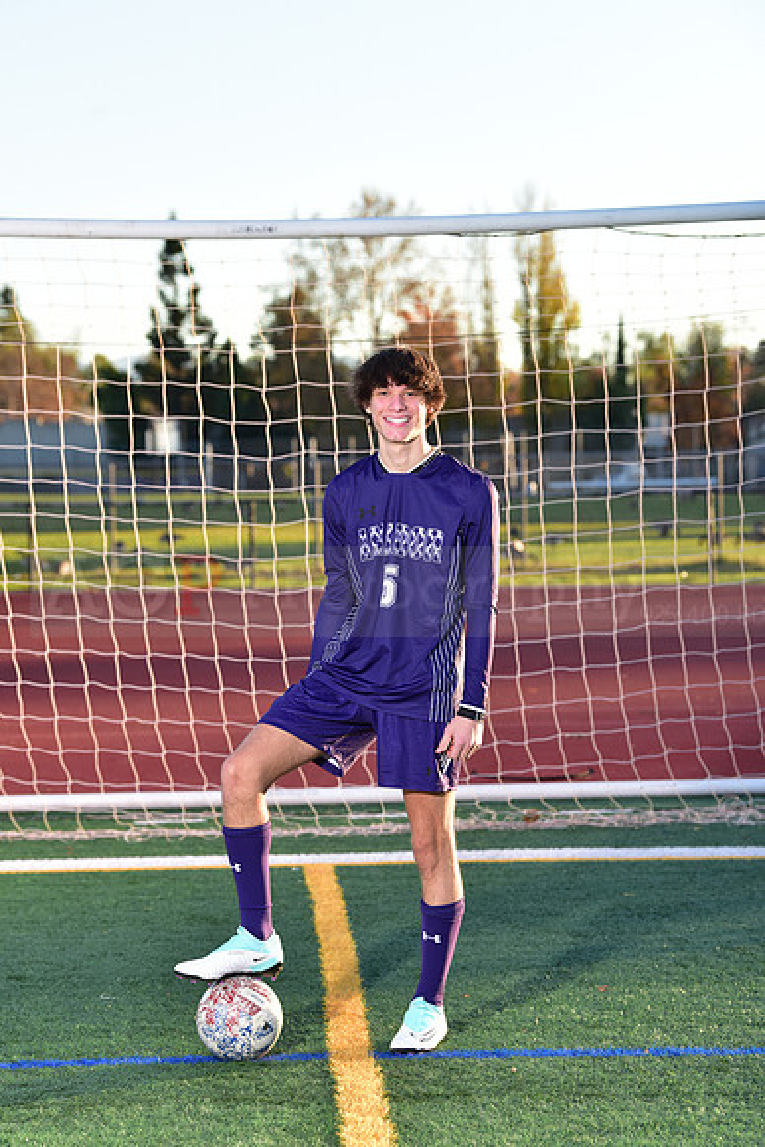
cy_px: 574
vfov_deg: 18.6
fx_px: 3504
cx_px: 382
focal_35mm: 110
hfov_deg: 12.5
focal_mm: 110
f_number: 5
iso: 200
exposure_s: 1/250
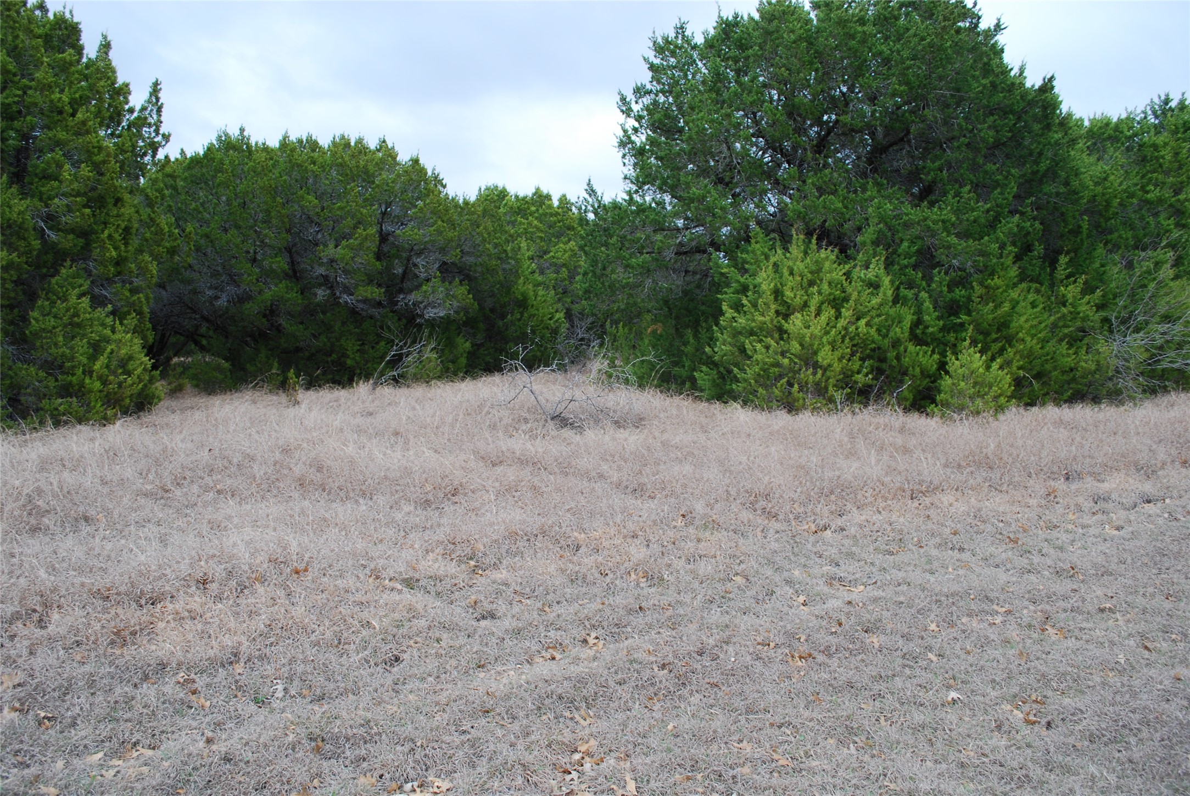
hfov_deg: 67.3
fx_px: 893
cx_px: 595
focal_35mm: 27
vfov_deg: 48.0
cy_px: 398
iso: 200
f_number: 5
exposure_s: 1/100
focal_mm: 18
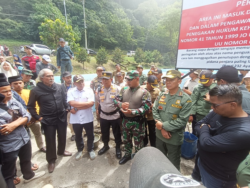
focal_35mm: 16
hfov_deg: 94.5
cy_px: 94
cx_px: 125
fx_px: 116
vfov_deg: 78.1
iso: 64
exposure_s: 1/173
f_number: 2.2
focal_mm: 1.68
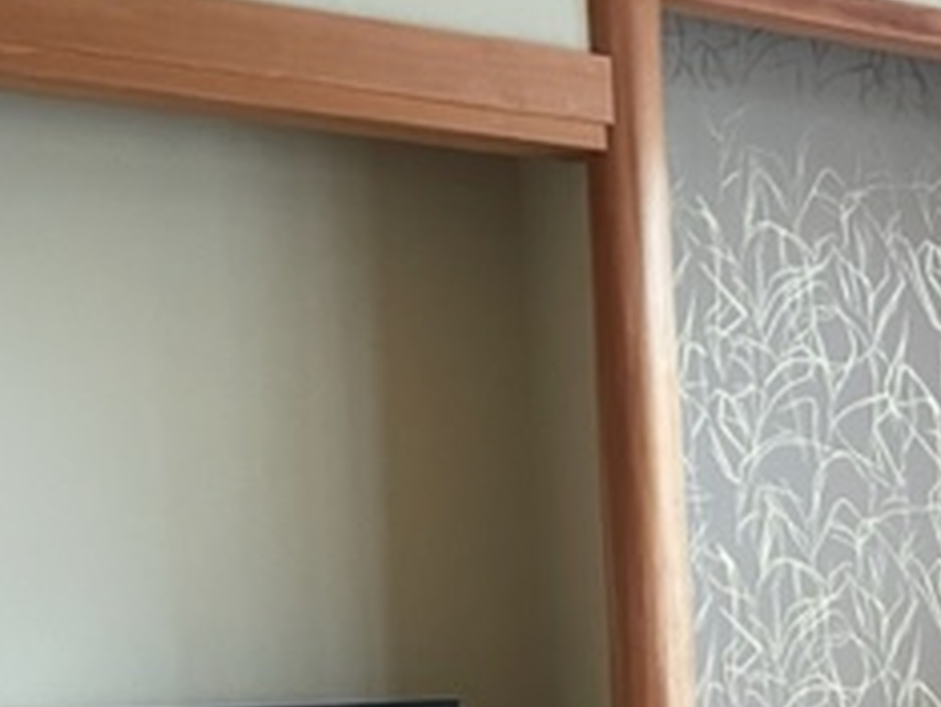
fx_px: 1932
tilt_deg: -4.2
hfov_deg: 24.7
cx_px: 1130
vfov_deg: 19.8
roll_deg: +1.8
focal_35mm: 71
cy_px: 779
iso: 500
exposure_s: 1/60
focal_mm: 4.2
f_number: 1.6
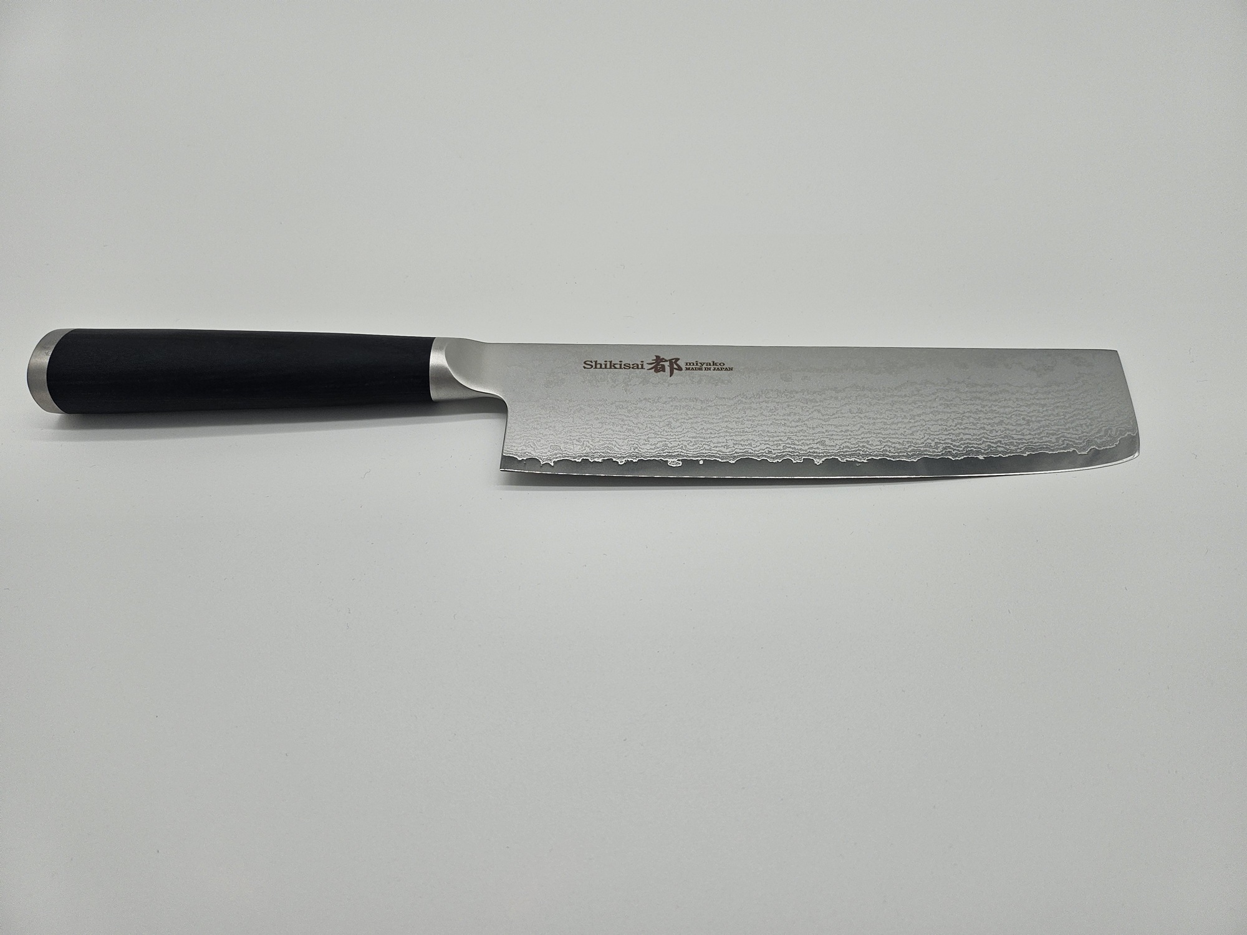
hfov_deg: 71.6
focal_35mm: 24
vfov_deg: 56.8
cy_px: 468
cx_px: 624
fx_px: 865
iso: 50
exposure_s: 1/963
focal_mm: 5
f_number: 1.8
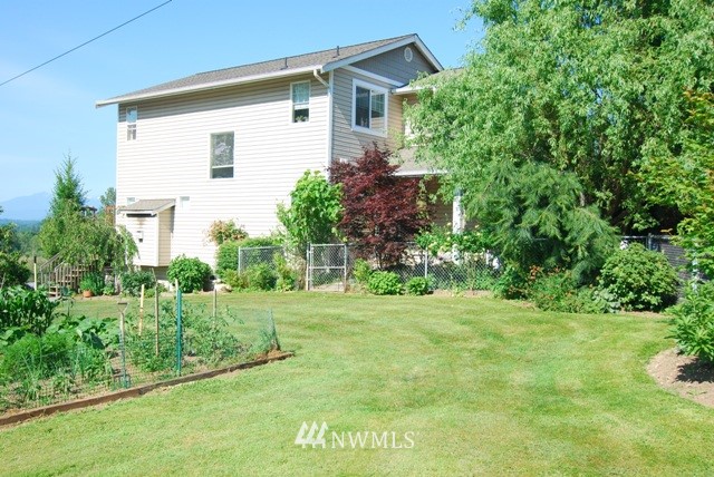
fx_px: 715
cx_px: 357
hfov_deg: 53.1
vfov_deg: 36.9
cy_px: 238
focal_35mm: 36
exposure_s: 1/250
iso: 100
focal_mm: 24
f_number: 4
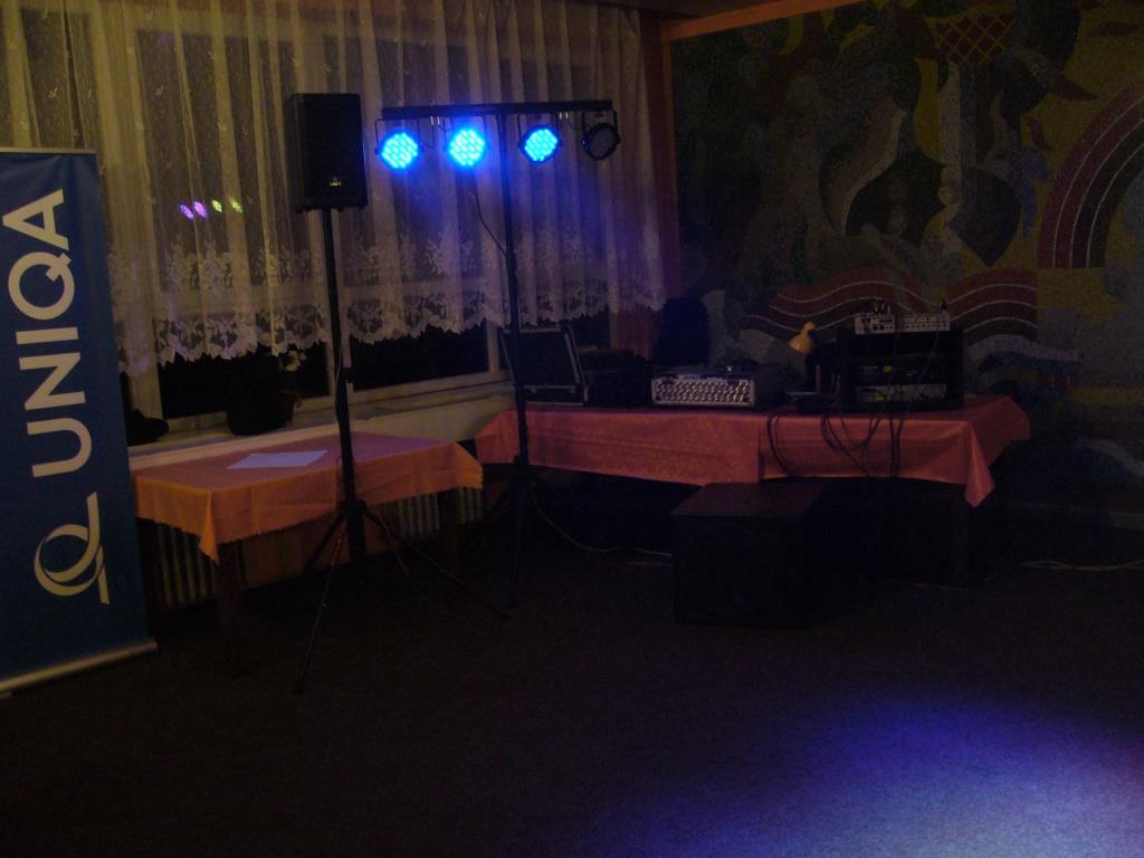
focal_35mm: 35
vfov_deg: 40.7
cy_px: 429
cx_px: 572
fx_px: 1157
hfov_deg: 52.6
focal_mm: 5.8
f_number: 2.8
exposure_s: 1/8
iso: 200
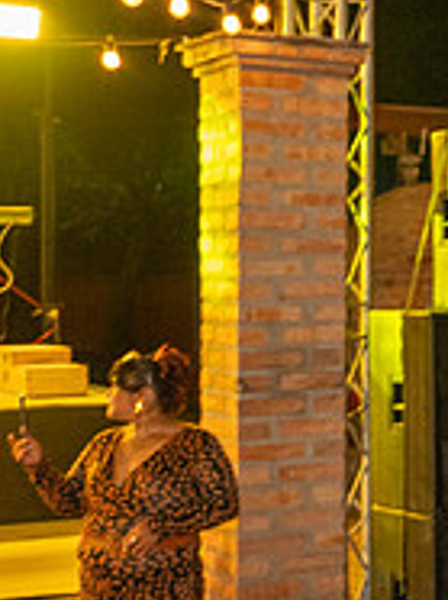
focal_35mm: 102
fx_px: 1764
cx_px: 899
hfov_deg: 12.7
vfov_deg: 19.3
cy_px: 302
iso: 2500
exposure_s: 1/80
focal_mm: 34
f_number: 5
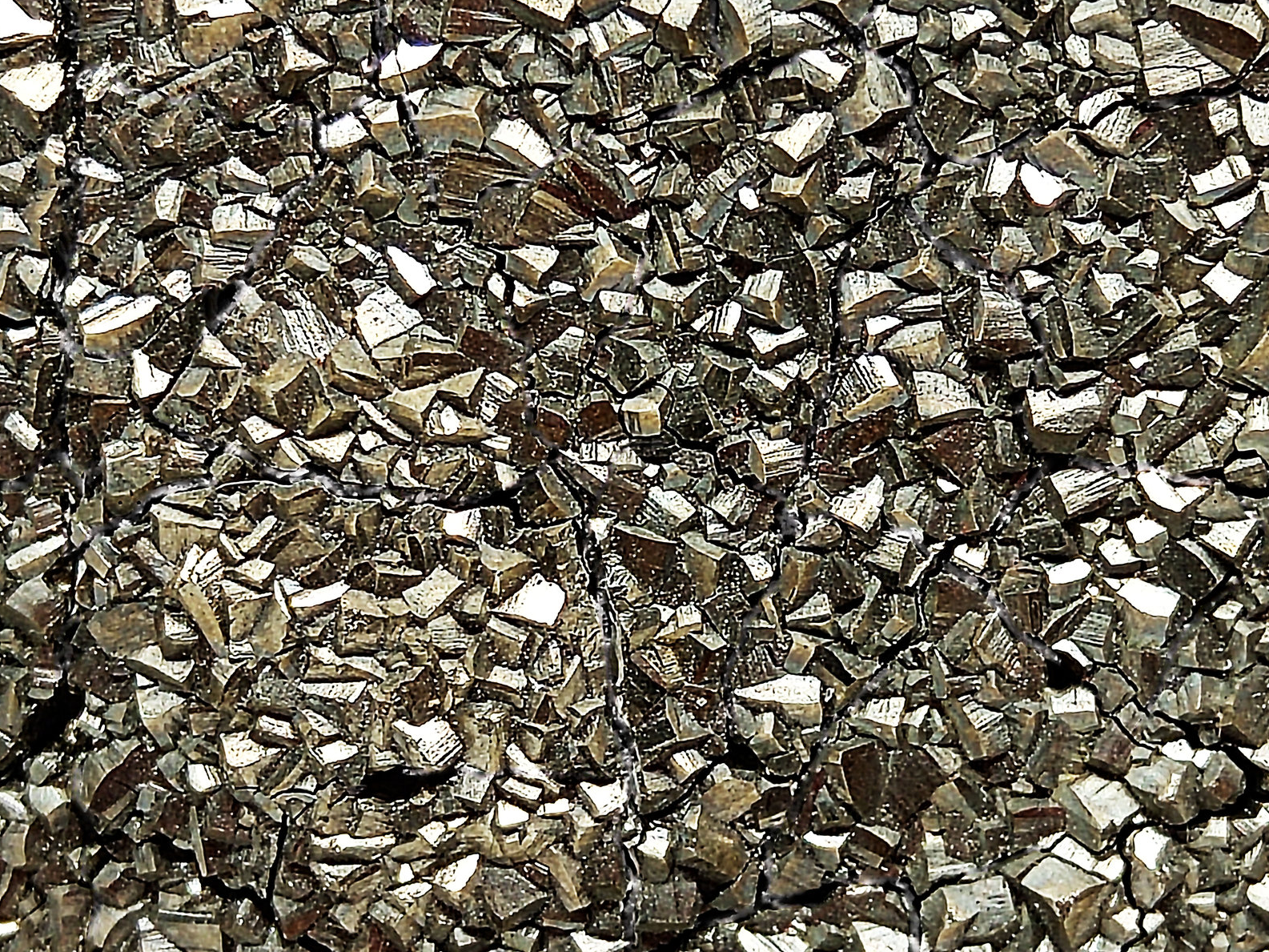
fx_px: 3923
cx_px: 635
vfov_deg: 13.8
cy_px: 478
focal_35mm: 107
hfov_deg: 18.4
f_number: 1.9
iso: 272
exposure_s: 1/100
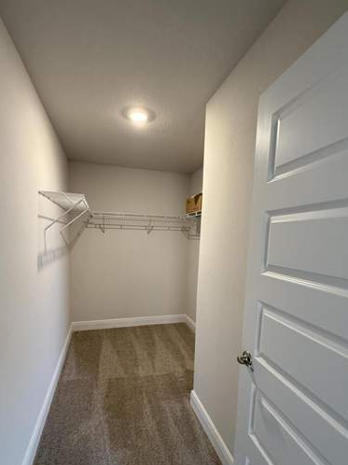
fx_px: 241
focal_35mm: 18
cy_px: 269
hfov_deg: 71.5
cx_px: 178
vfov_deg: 87.1
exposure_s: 1/60
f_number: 2.2
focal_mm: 2.22
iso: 320
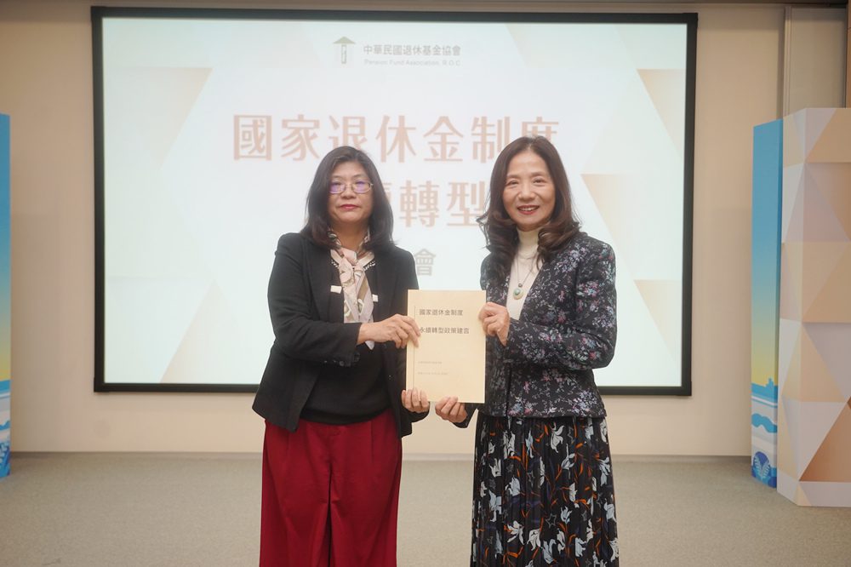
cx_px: 426
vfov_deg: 37.8
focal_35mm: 35
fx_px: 827
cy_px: 284
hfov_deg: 54.5
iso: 1250
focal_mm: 35
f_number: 4
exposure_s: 1/250
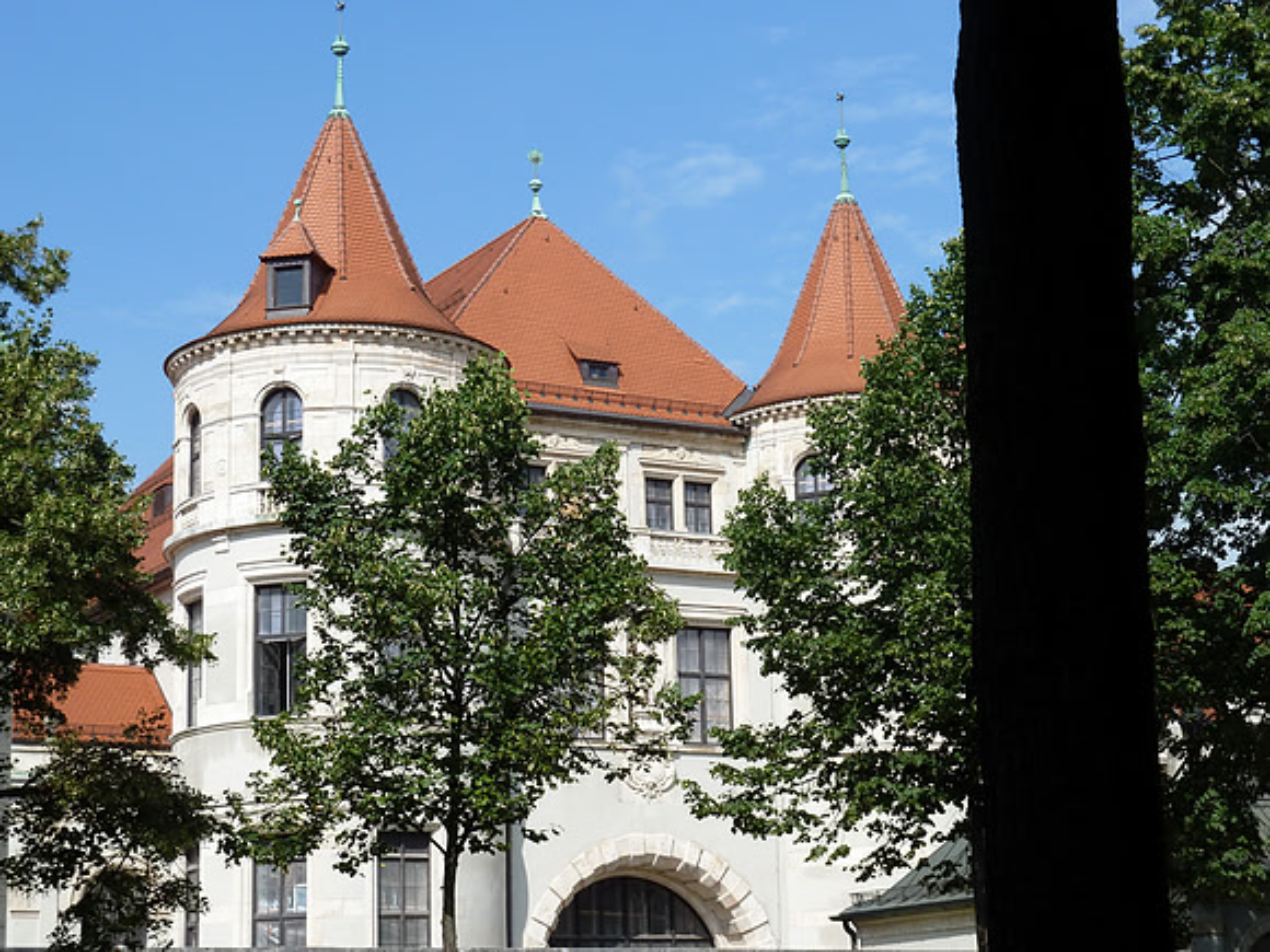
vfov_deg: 20.4
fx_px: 2642
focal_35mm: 72
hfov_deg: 27.0
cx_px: 635
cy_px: 476
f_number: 4.5
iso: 80
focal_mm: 11.9
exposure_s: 1/400
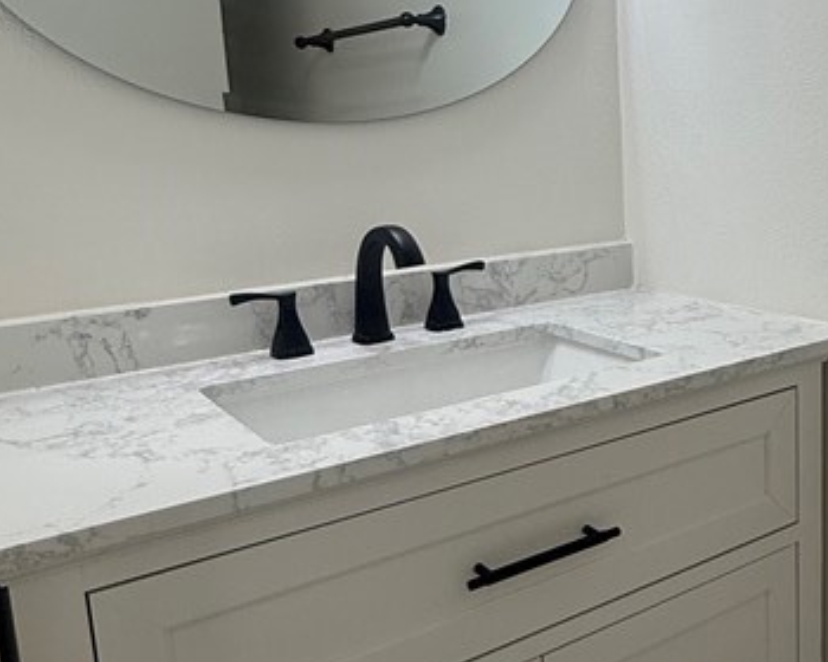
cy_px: 279
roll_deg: +1.2
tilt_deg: -10.1
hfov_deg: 42.8
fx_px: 980
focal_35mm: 40
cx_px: 707
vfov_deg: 37.3
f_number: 2.2
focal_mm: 2.22
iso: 100
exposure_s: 1/120
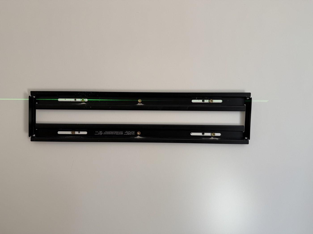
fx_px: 217
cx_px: 156
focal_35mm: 24
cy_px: 117
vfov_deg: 56.8
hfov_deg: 71.6
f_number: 1.78
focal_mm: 6.76
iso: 64
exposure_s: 1/191
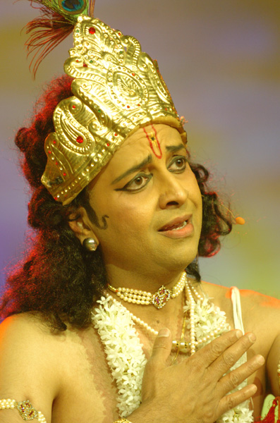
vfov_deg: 6.9
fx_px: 3518
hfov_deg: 4.6
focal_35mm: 300
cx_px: 140
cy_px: 212
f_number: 2.8
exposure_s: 1/100
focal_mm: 200
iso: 800
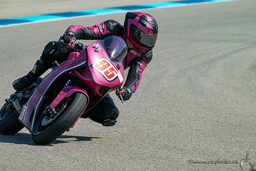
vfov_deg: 3.6
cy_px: 86
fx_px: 2703
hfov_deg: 5.4
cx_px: 128
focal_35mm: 380
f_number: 11
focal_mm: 380
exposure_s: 1/1250
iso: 500
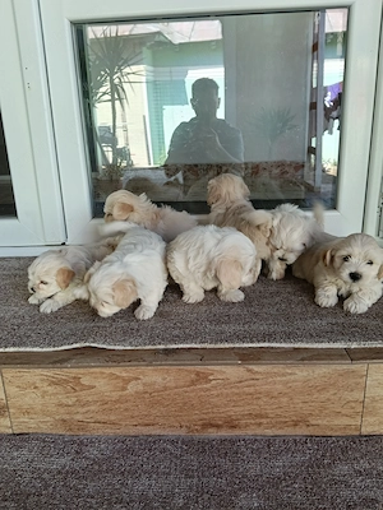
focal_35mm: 27
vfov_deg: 65.3
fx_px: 398
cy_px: 255
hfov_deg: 51.4
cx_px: 192
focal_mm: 3.98
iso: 80
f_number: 1.8
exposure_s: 1/50
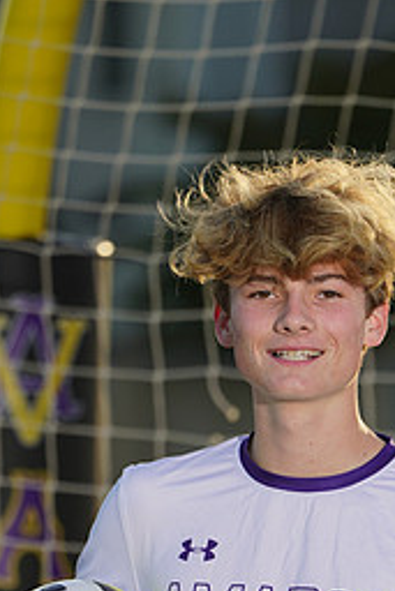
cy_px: 667
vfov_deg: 2.4
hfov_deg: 1.6
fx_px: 14134
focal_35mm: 860
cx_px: 253
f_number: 8
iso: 100
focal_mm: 379
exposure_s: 1/200
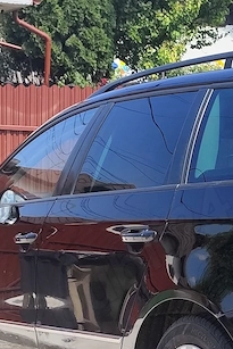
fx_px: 1008
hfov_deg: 12.8
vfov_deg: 19.3
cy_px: 302
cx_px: 303
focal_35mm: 104
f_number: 1.65
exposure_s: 1/1089
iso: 50
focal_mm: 6.14
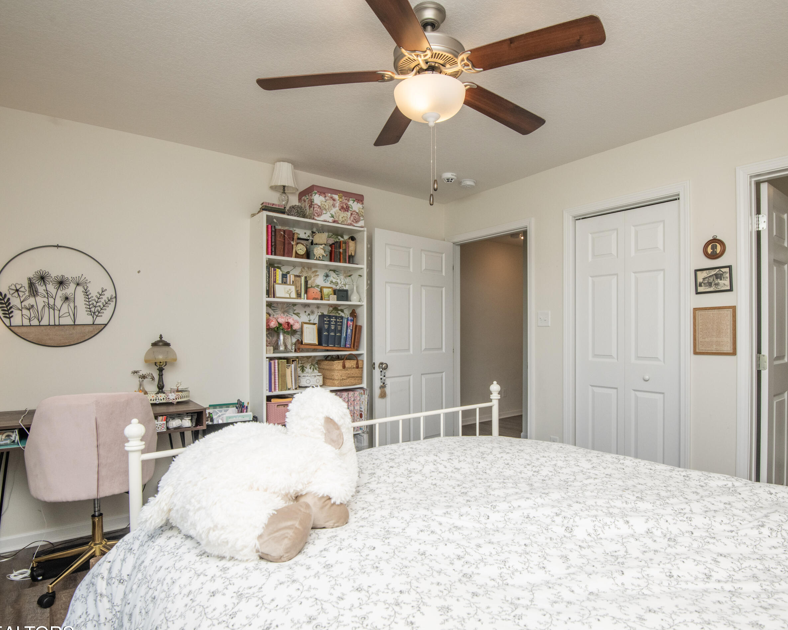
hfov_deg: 83.0
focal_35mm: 19
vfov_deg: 70.8
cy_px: 332
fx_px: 443
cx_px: 432
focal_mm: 16
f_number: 9
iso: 400
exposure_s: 1/250
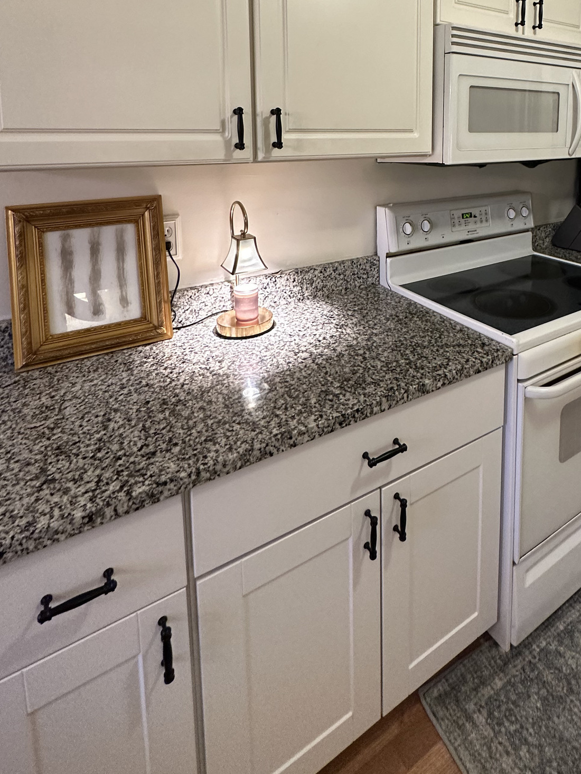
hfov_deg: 59.2
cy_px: 182
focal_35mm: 22
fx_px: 492
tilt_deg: -6.4
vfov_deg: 70.6
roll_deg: -1.0
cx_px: 402
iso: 320
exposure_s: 1/60
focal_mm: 2.22
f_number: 2.2
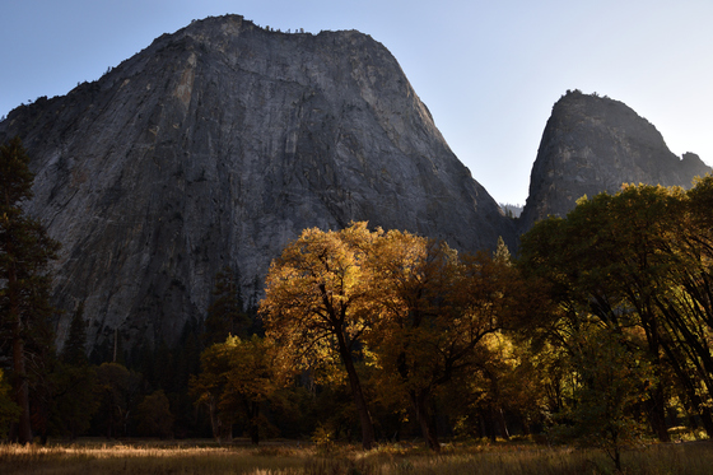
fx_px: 535
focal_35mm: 27
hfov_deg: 67.4
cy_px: 238
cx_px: 356
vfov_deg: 47.9
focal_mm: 18
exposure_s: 1/320
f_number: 8
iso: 200
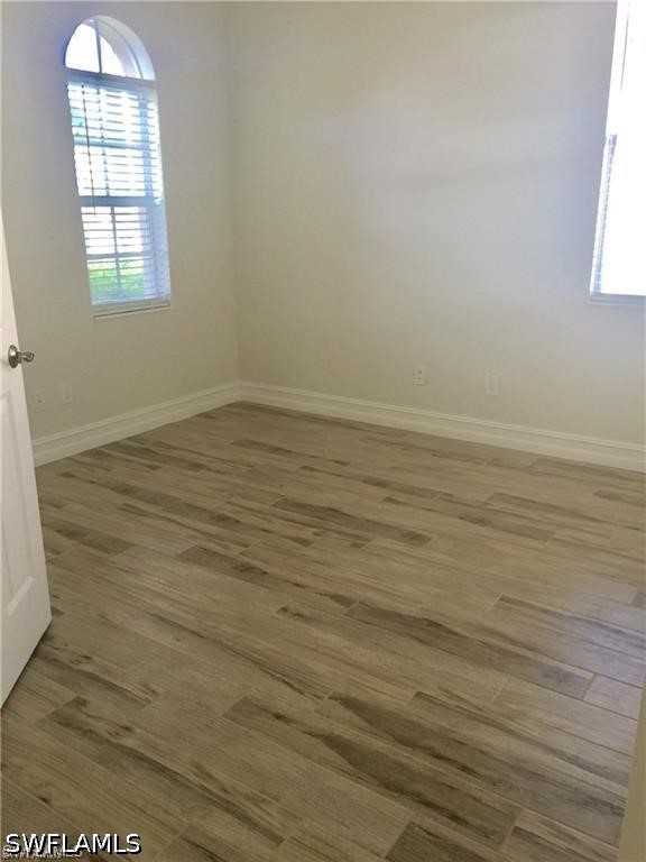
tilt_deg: -16.0
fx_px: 722
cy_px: 431
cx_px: 323
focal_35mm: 29
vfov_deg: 61.7
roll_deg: -0.5
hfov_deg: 48.2
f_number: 2.2
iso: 32
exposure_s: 1/15
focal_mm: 4.15
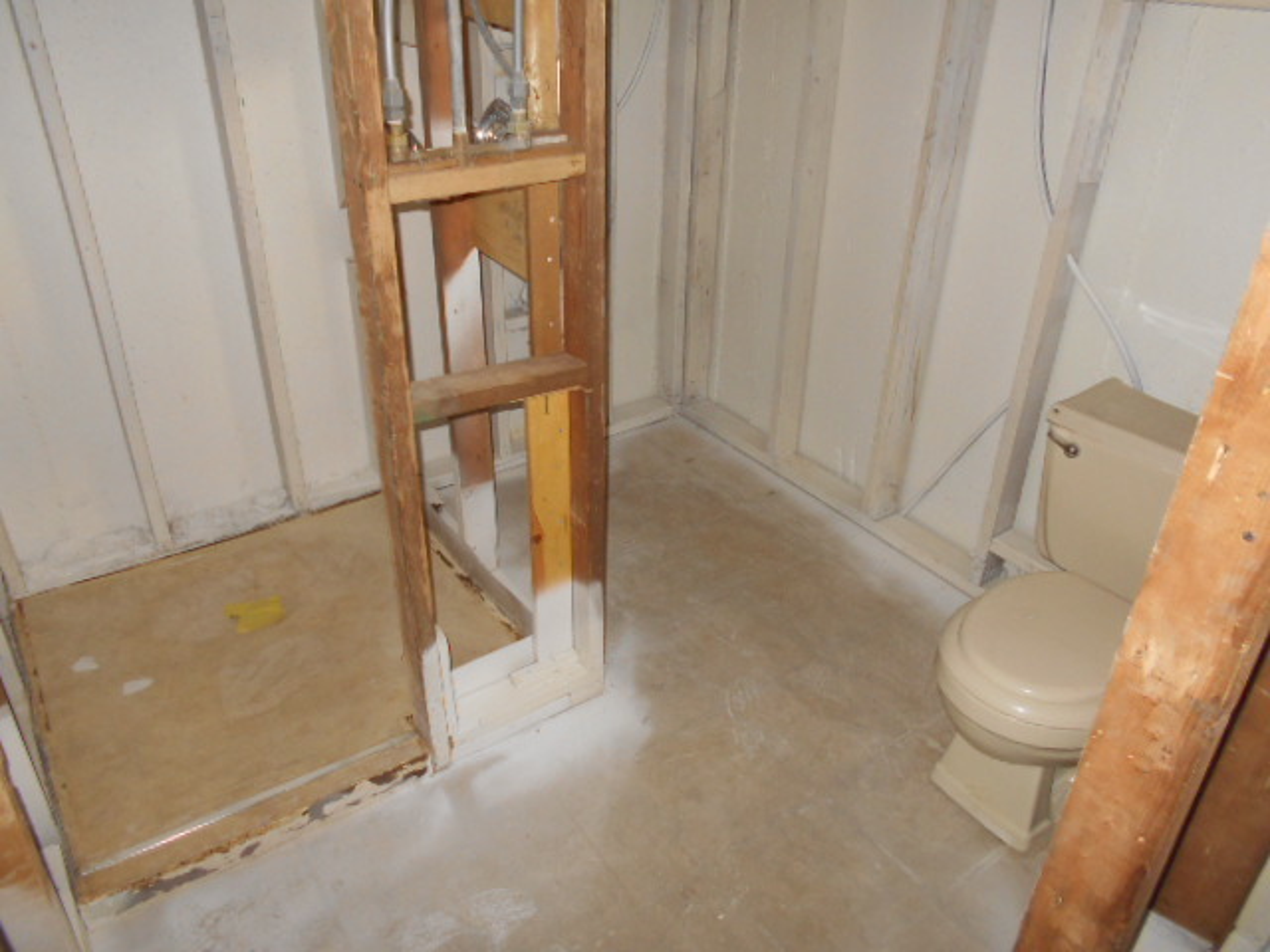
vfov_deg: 53.1
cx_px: 635
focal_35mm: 26
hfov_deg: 67.3
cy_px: 476
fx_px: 954
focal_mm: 4.6
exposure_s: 1/25
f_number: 3.2
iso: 200
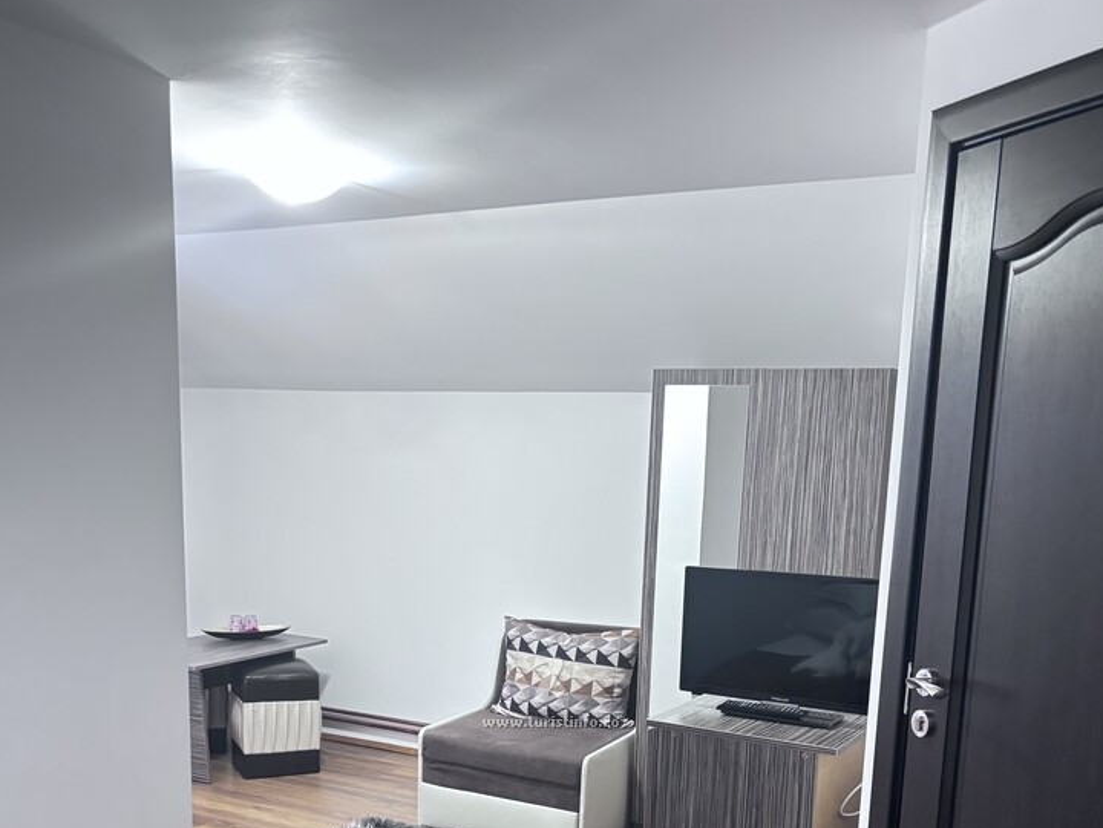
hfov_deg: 50.1
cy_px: 664
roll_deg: -2.4
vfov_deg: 37.3
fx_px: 1179
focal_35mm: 37
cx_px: 536
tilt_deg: -10.4
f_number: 1.6
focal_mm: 5.96
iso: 500
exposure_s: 1/25
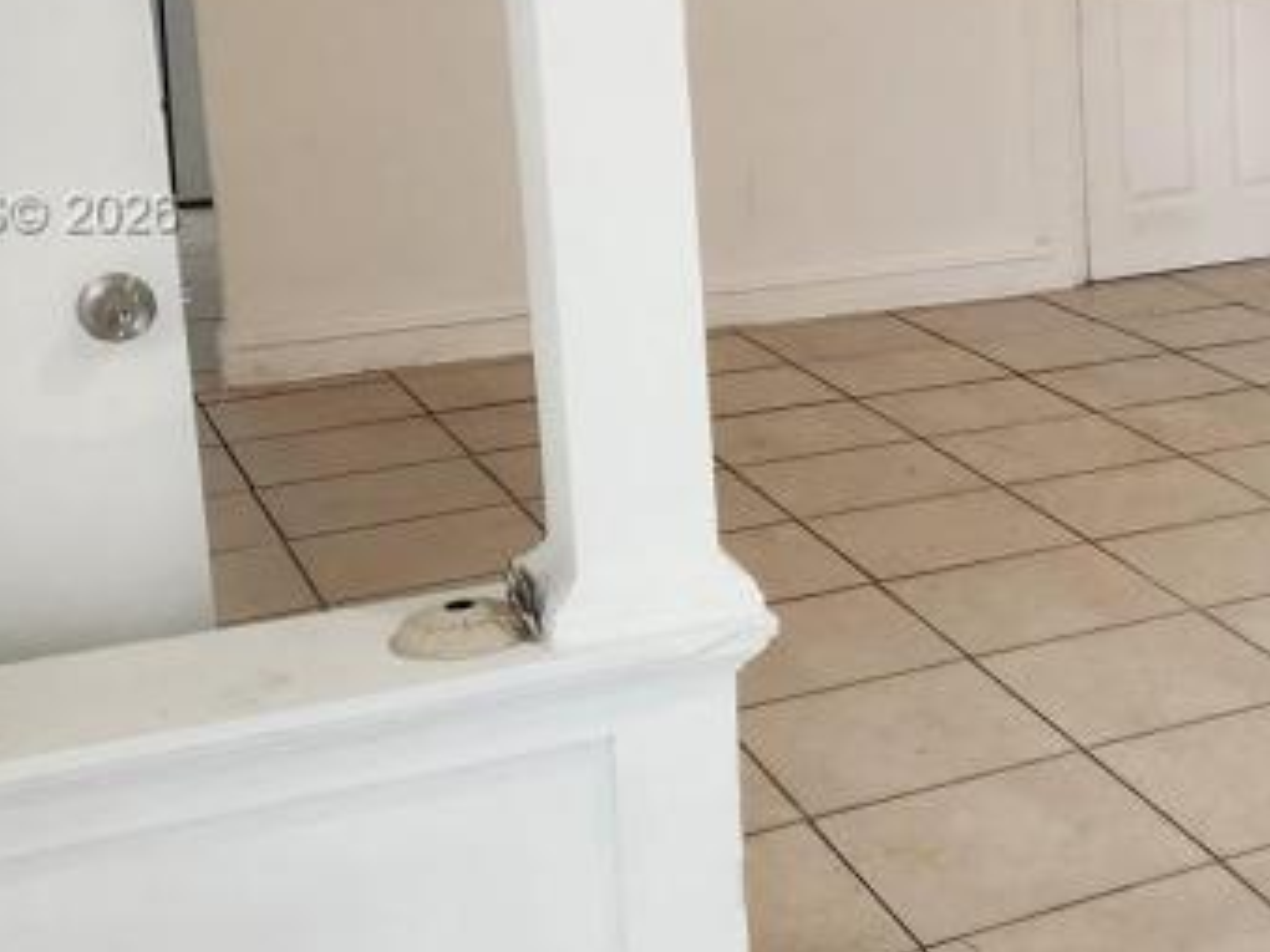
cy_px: 217
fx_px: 2385
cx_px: 1274
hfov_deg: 28.0
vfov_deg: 22.3
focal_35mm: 65
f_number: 1.8
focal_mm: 5.4
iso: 160
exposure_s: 1/120
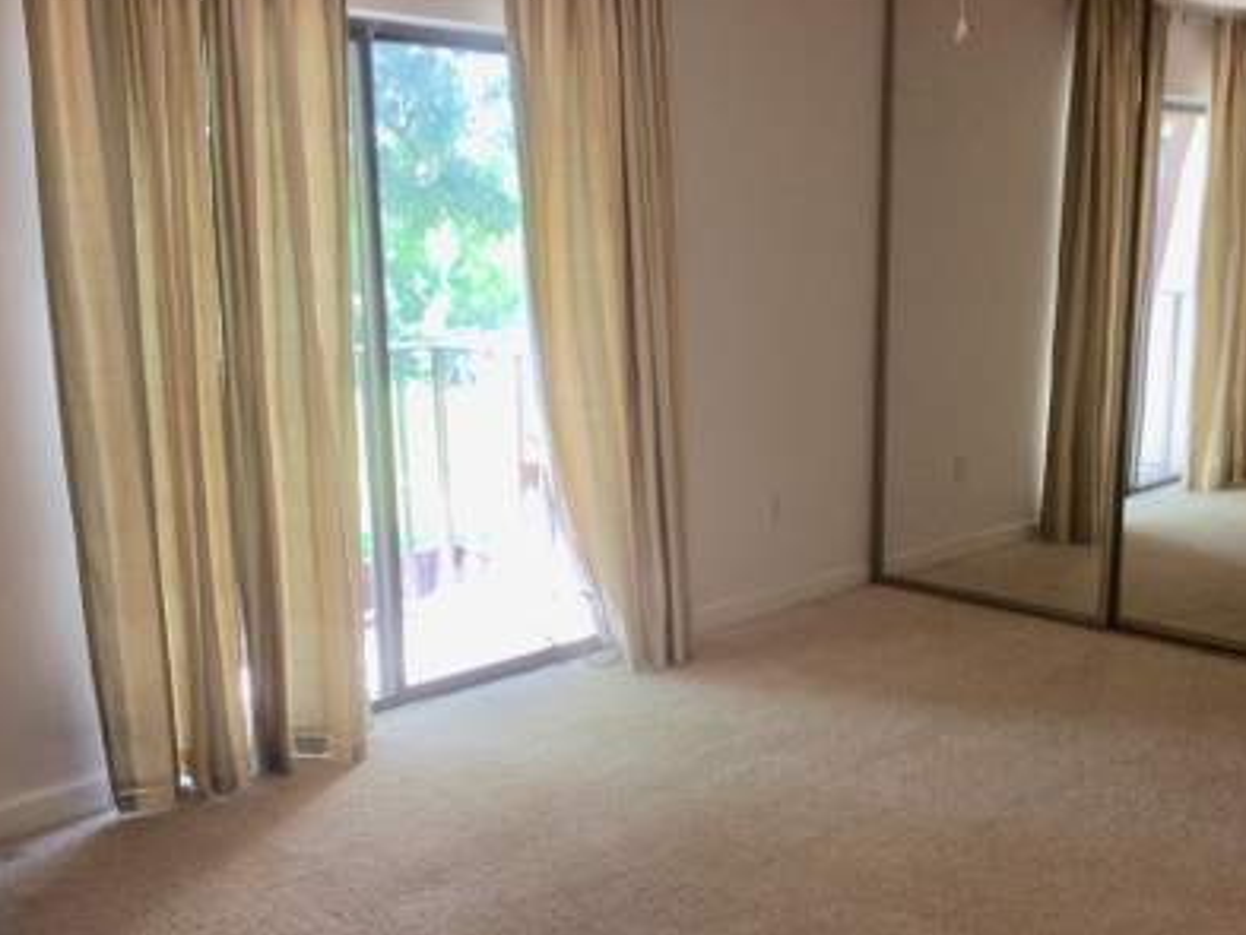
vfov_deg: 36.8
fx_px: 1404
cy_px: 542
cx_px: 653
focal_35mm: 39
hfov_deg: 47.8
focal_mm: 3.3
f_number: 2.4
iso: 32
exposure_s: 1/40
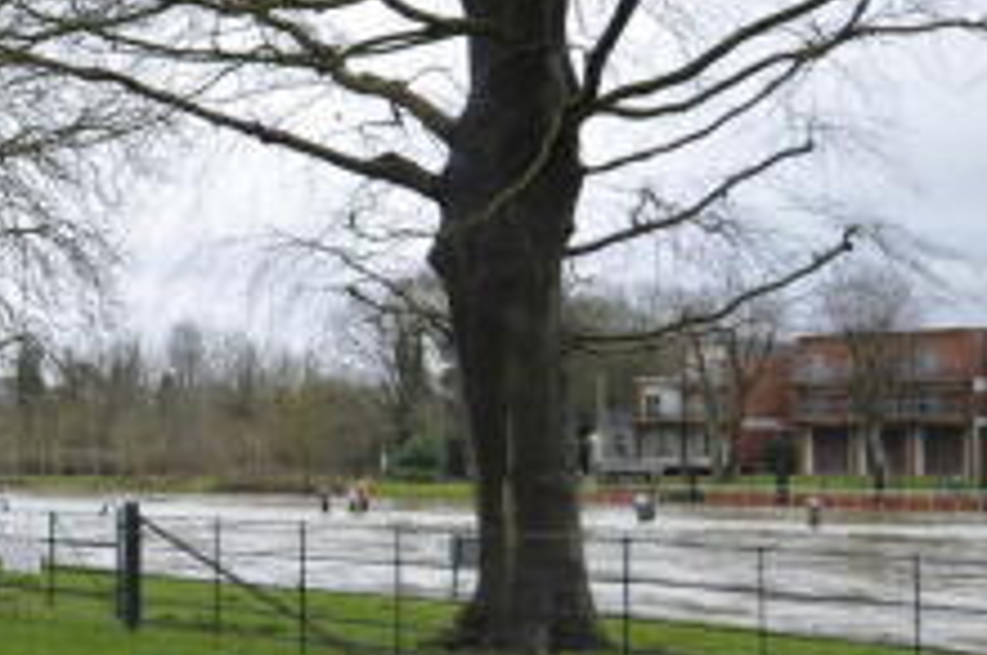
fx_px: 1424
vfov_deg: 25.9
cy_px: 361
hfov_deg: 34.4
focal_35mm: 52
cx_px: -22
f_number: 5
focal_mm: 16
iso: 400
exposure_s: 1/100
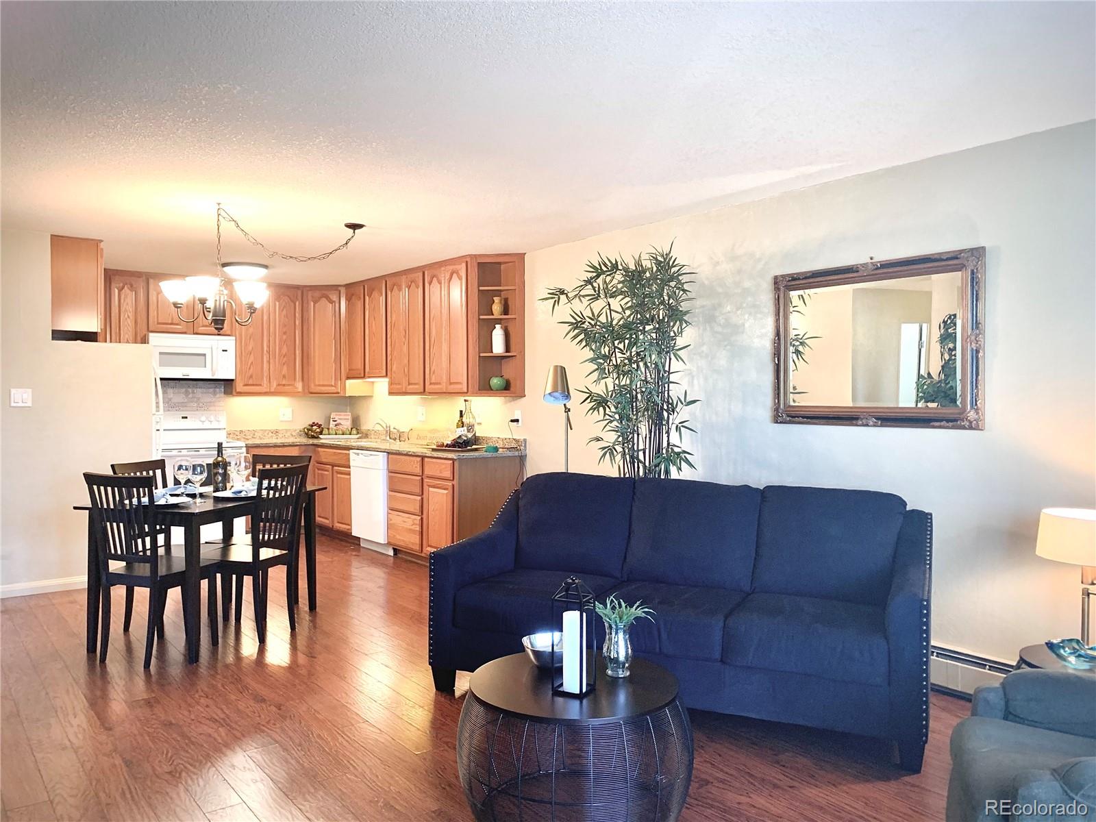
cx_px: 548
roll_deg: -0.3
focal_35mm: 26
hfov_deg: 67.3
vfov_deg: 53.1
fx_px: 823
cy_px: 411
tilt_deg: -2.7
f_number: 1.8
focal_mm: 4.25
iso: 160
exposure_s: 1/60
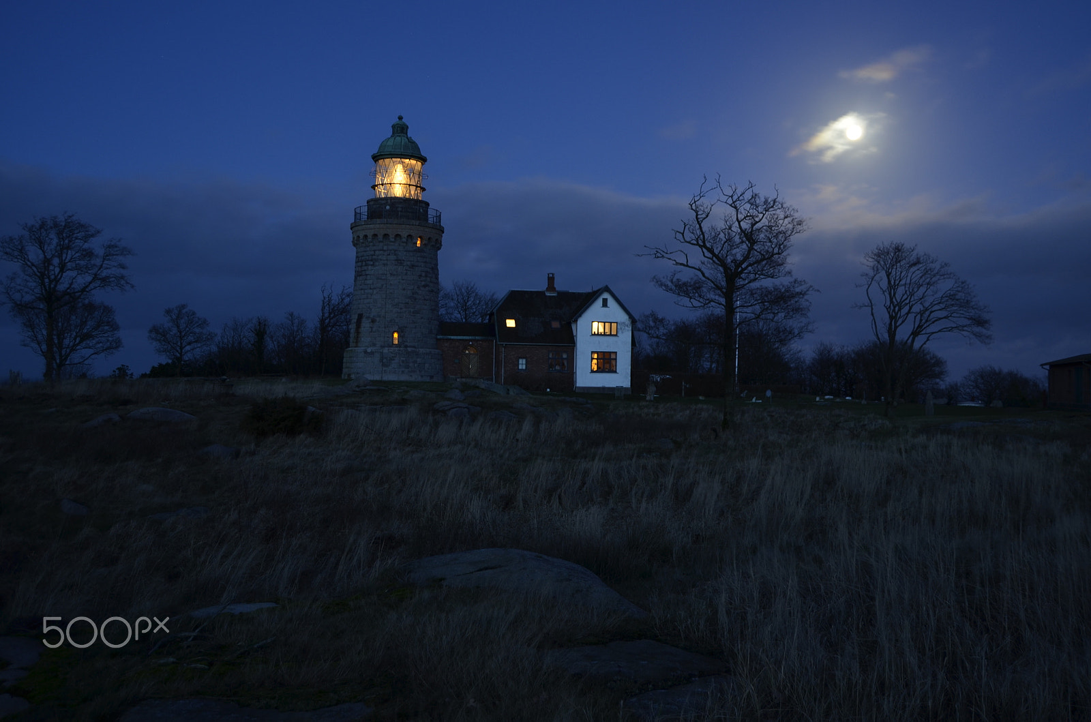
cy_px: 361
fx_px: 998
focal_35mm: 33
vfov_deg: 39.8
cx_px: 546
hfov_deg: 57.3
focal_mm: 22
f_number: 3.5
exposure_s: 2
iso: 125
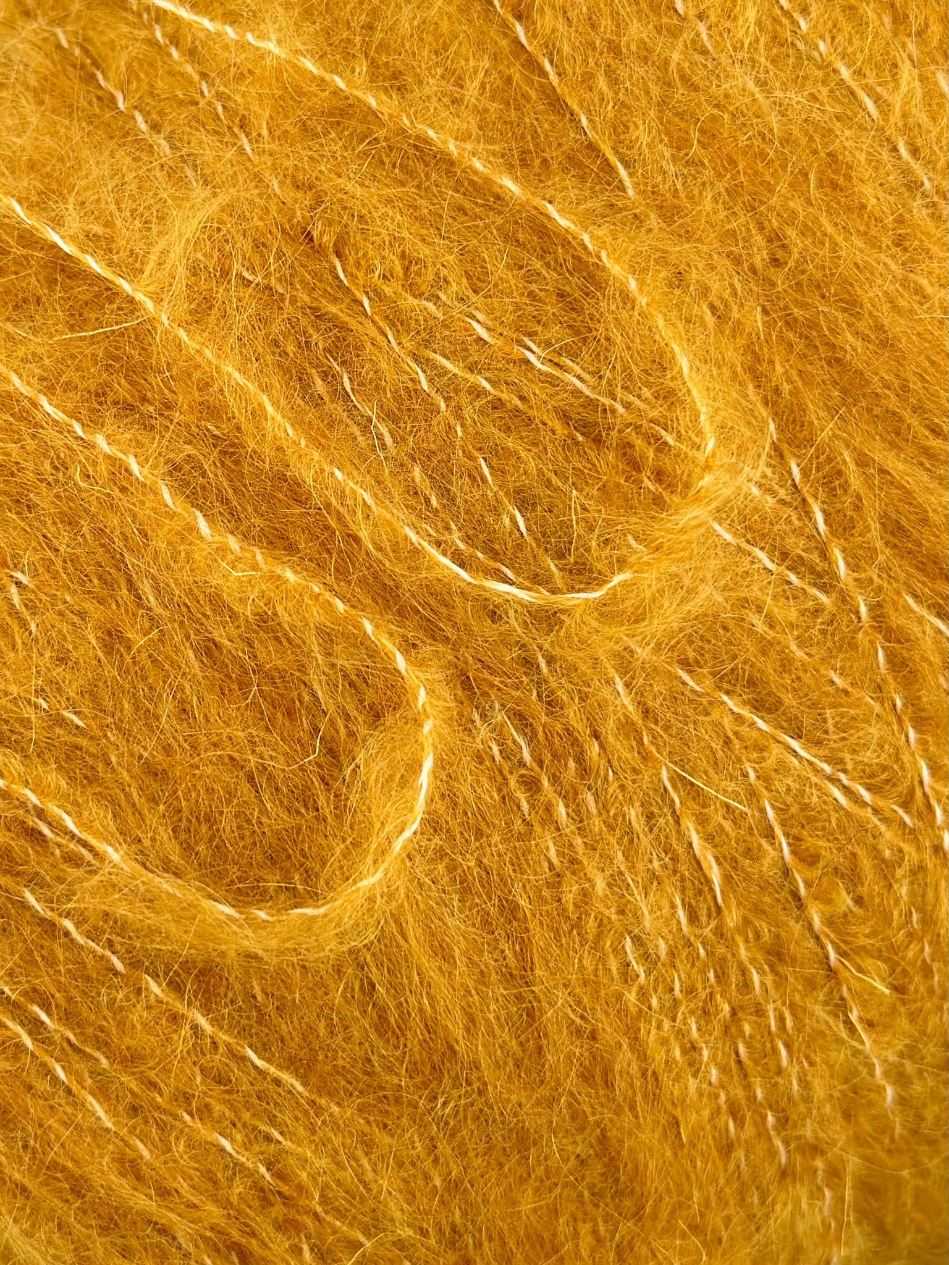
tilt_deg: -57.5
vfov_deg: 71.6
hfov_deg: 56.8
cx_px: 474
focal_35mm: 24
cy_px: 632
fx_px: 877
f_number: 1.78
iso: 64
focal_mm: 6.76
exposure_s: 1/907
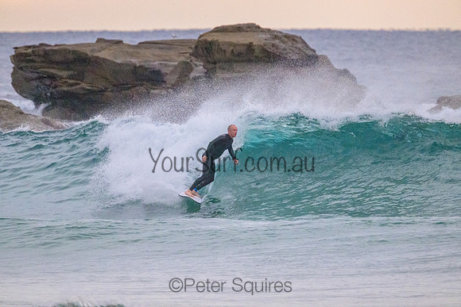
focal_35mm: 800
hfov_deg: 2.6
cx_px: 230
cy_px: 154
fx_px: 10246
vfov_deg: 1.7
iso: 25600
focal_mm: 800
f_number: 11
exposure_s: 1/1600
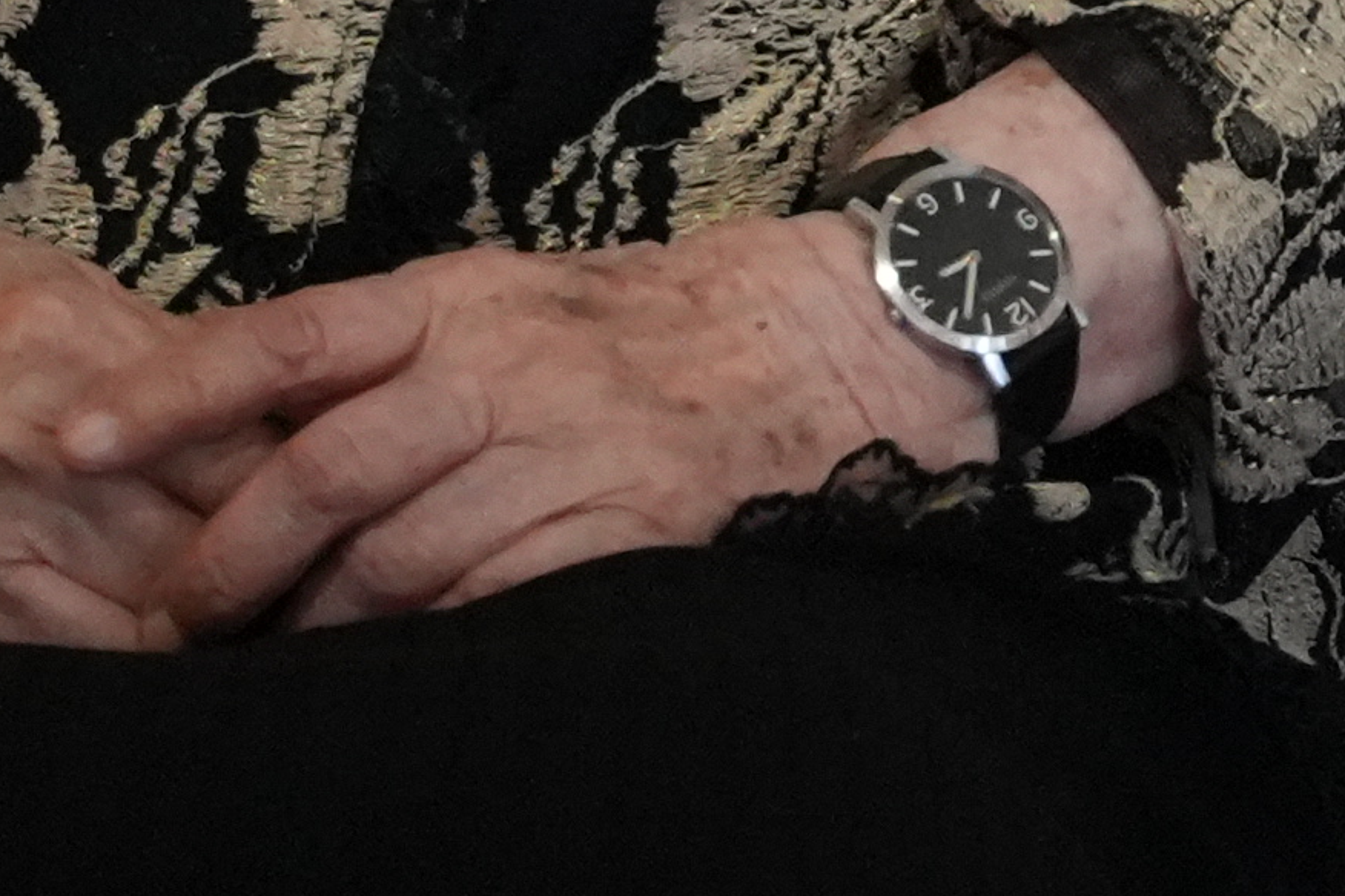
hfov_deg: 5.5
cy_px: -2654
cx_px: 2845
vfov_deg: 3.6
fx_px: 13658
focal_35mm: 366
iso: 5000
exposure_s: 1/200
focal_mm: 45.7
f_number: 4
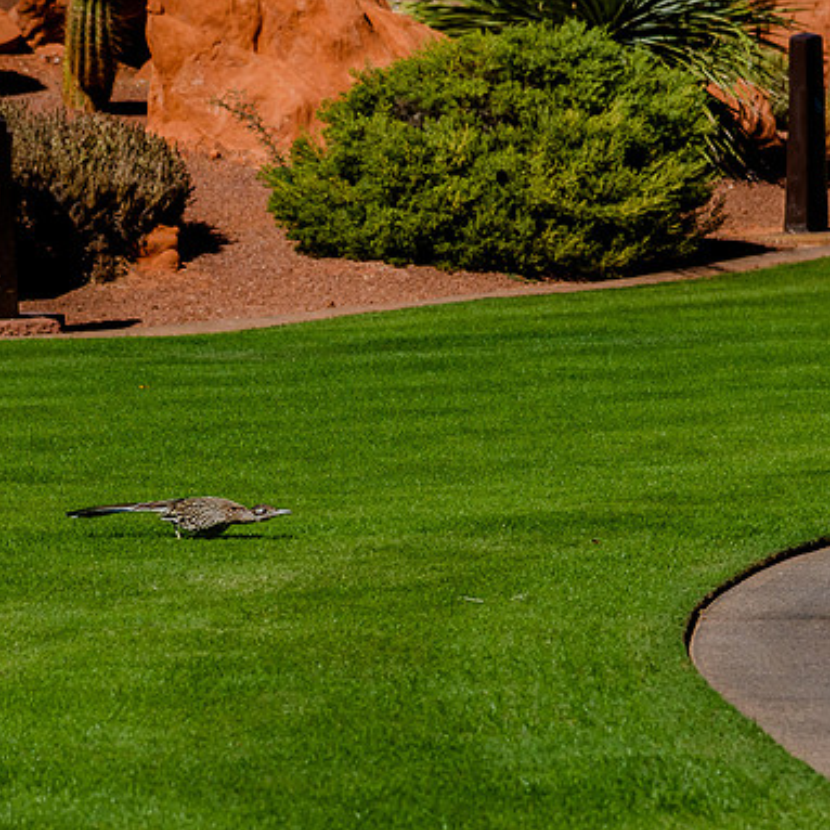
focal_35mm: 308
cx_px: 262
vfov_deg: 5.7
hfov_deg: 5.7
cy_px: 645
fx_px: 8355
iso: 400
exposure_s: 1/2500
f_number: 6.3
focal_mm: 120
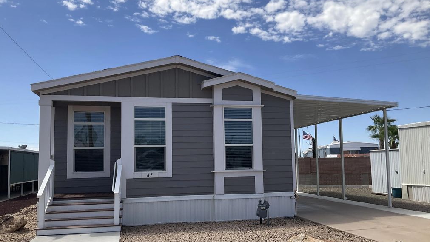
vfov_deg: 36.6
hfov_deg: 61.0
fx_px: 365
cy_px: 137
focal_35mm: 32
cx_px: 217
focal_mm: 3
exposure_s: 1/2320
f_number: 1.8
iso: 25
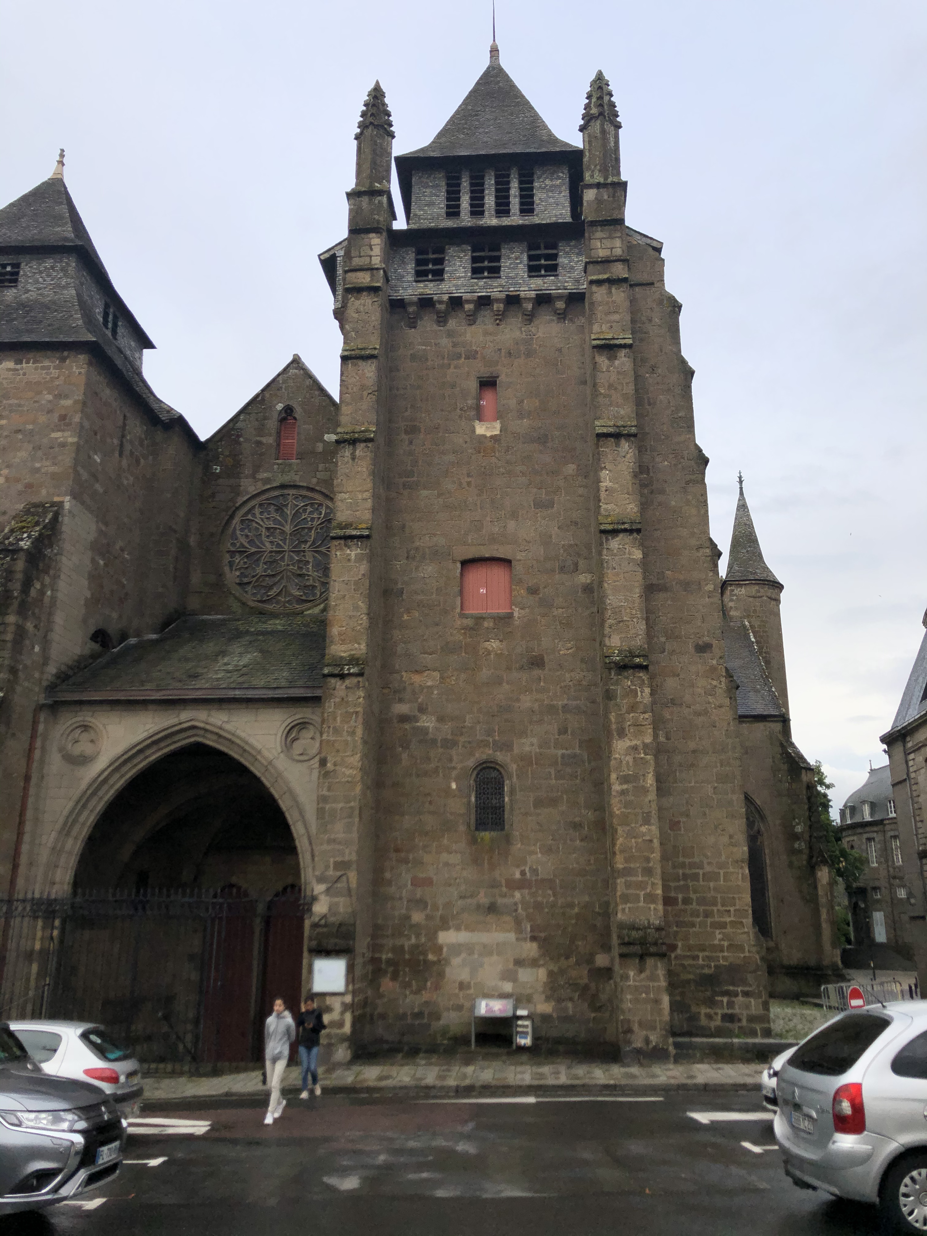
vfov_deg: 63.4
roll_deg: -0.2
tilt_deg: +18.1
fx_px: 1000
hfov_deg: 49.7
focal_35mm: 28
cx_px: 464
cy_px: 618
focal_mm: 4
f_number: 1.8
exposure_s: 1/342
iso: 20
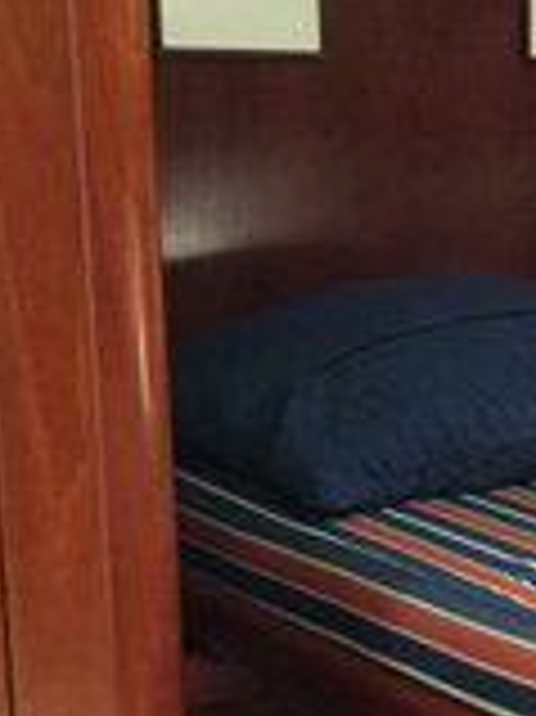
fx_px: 1613
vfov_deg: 25.0
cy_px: 455
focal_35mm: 78
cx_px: 640
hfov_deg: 18.0
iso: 200
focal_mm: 3.3
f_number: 2.4
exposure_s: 1/33
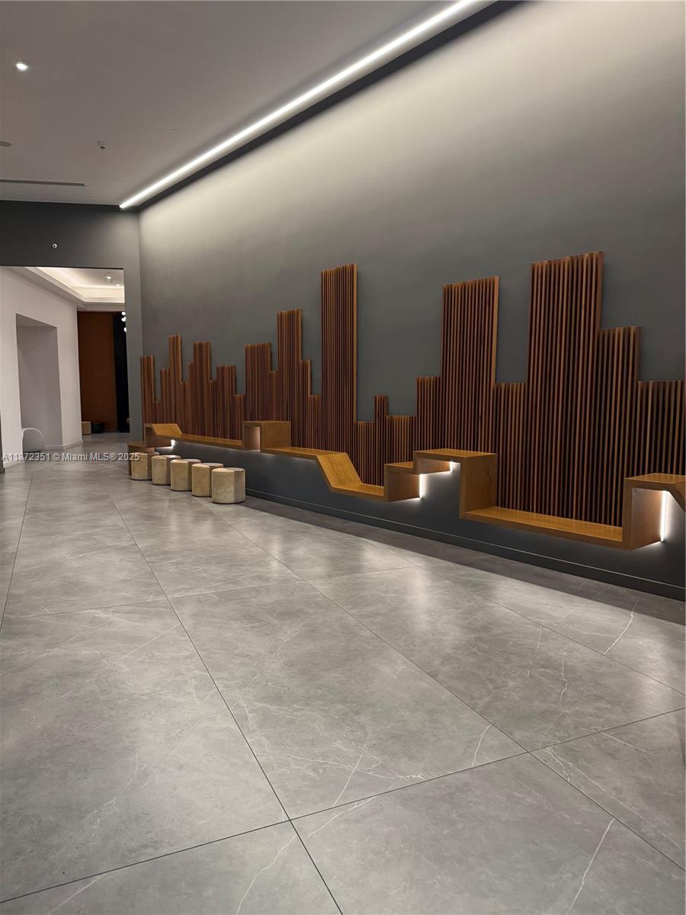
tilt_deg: -5.2
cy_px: 458
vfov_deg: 71.6
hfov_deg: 56.8
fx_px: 634
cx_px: 343
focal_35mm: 24
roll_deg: +0.2
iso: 250
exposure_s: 1/120
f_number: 1.78
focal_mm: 6.76
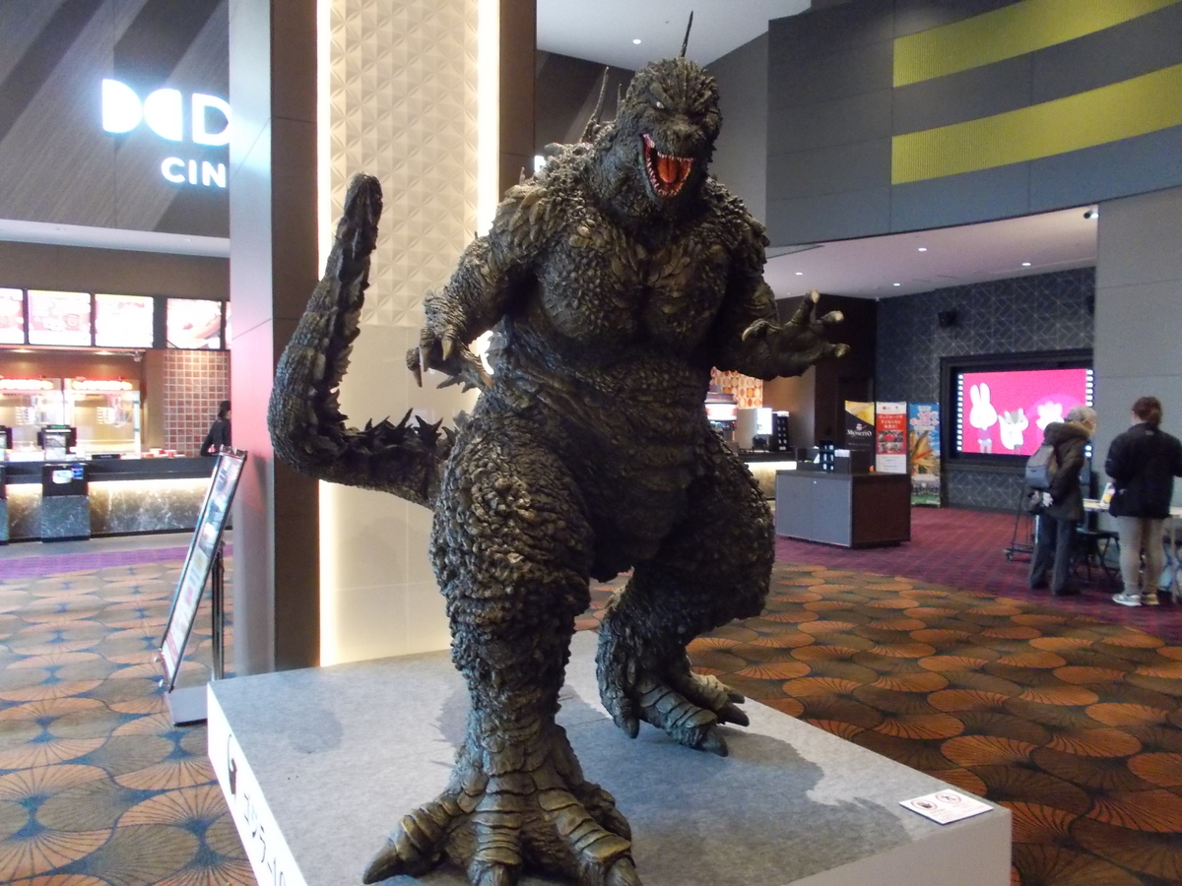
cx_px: 591
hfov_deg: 67.3
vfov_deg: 53.1
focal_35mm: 26
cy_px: 443
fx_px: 888
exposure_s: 1/25
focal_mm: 4.6
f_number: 3.2
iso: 800
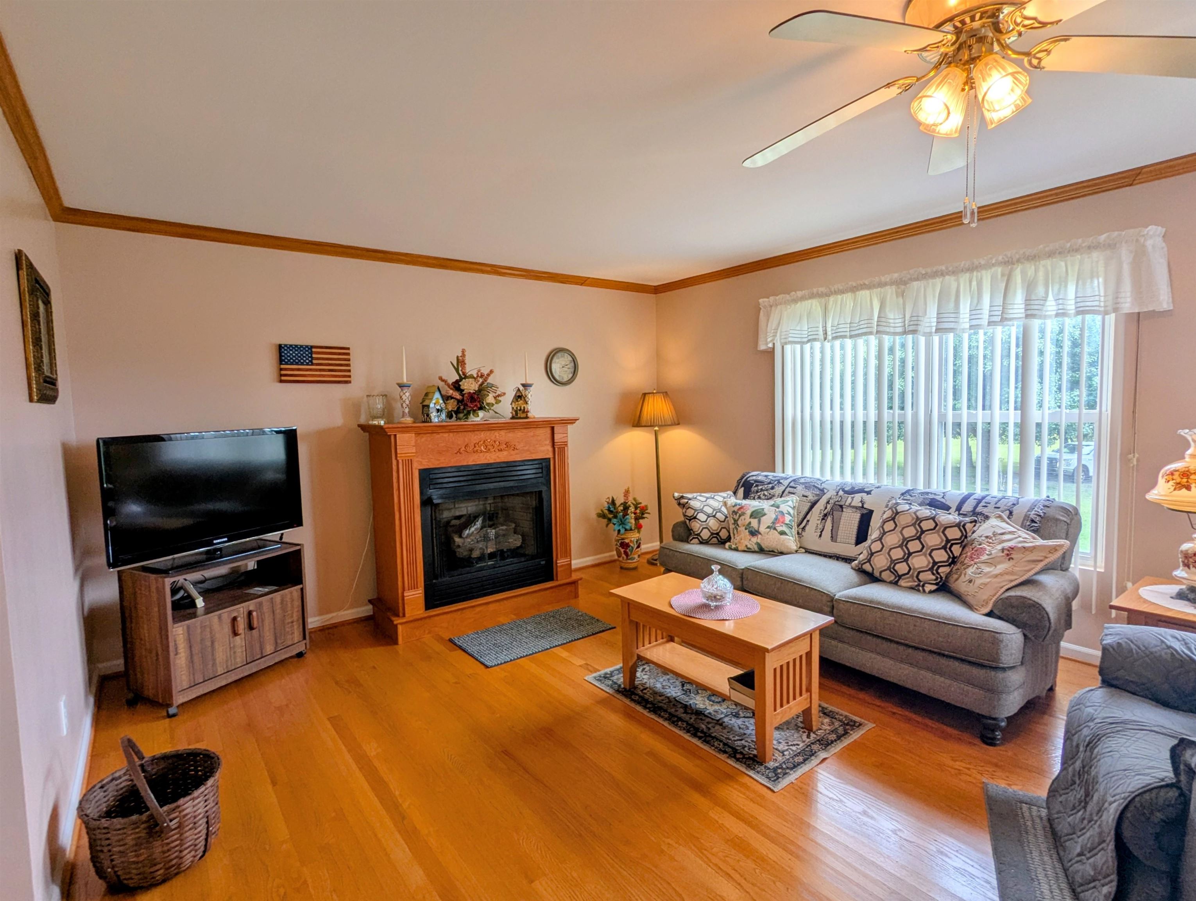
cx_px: 598
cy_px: 450
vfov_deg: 78.2
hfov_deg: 94.4
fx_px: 554
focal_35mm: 16
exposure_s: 1/120
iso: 40
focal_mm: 2.35
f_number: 2.2
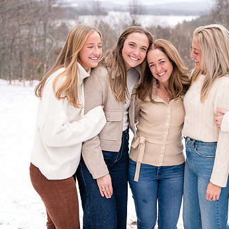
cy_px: 115
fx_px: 427
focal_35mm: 57
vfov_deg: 30.0
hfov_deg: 29.7
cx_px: 161
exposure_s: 1/250
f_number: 3.2
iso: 400
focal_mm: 40
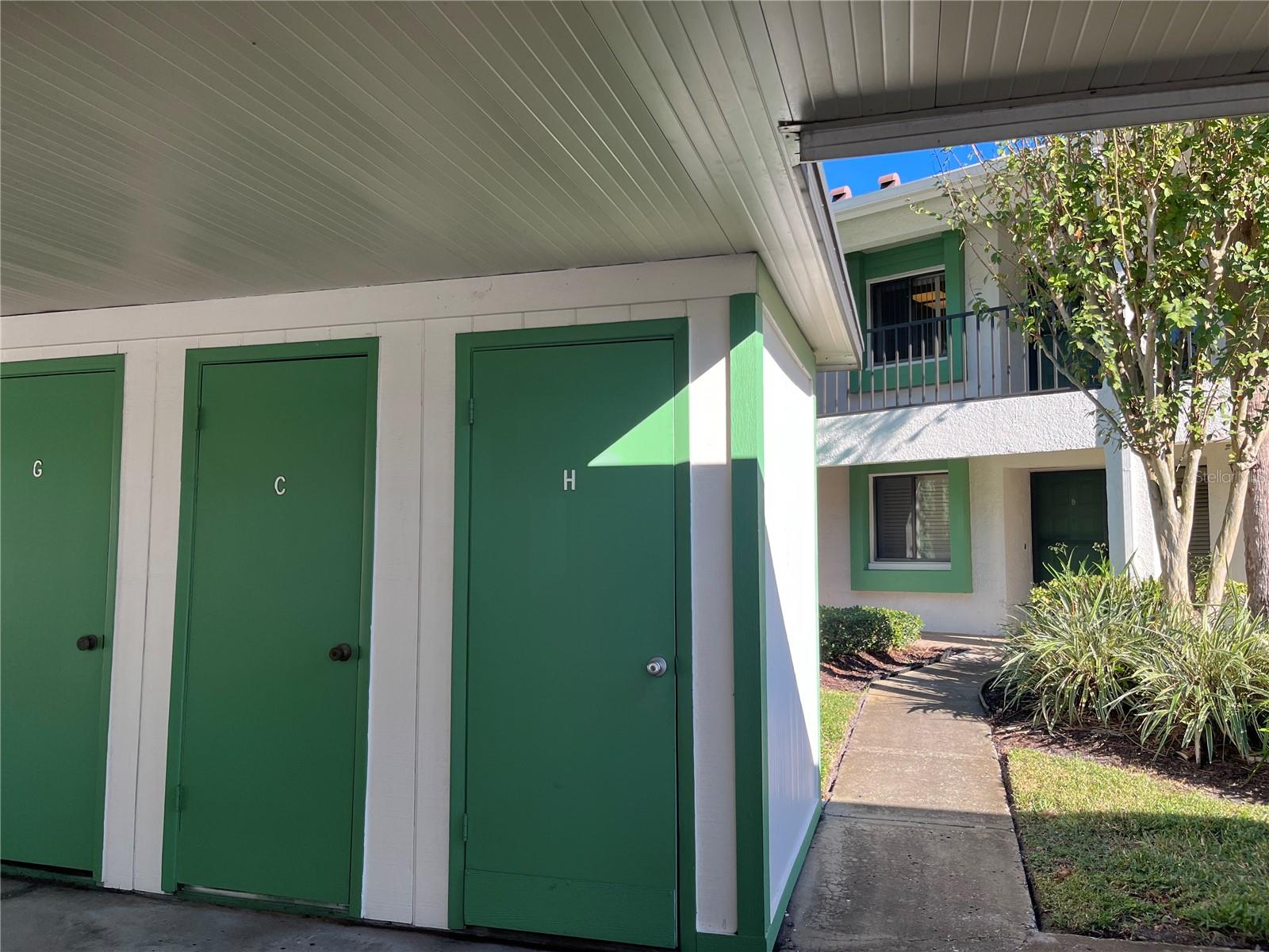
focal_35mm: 26
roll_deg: -0.4
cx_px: 634
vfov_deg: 53.1
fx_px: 953
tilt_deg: +4.6
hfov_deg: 67.3
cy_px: 476
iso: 50
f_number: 1.6
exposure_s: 1/727
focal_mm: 5.1
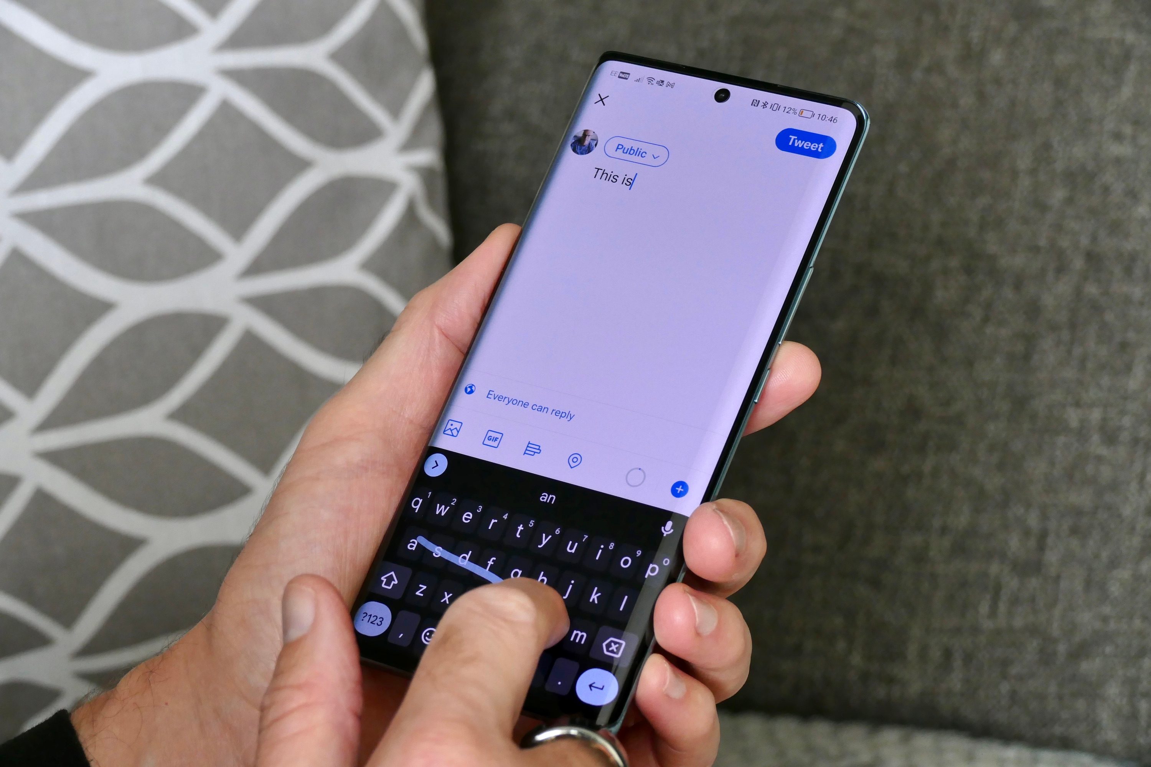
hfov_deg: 18.6
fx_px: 3517
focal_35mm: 110
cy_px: 384
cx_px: 576
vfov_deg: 12.5
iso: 640
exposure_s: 1/80
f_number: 5
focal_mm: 39.97
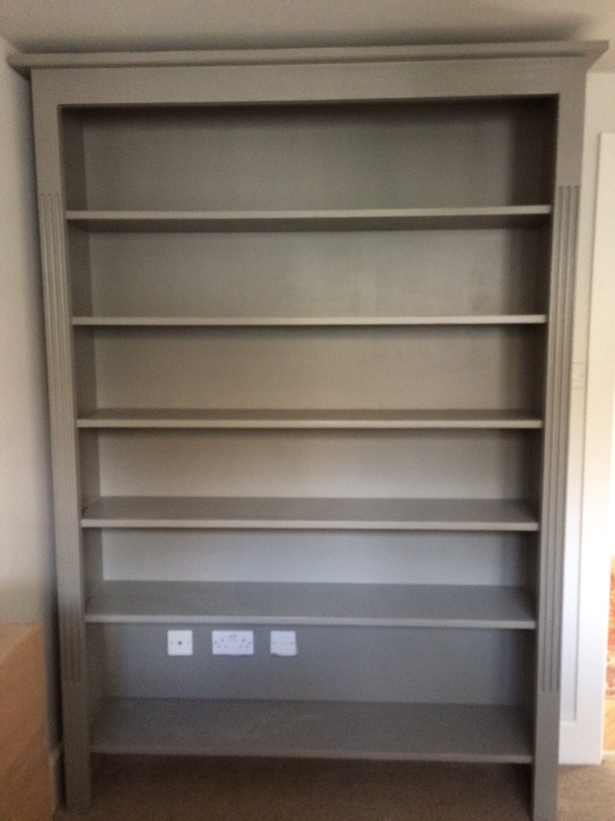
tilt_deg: -6.9
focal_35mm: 29
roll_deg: -0.3
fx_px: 687
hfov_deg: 48.2
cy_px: 410
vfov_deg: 61.7
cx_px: 308
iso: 320
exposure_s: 1/17
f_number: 2.2
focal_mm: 4.15
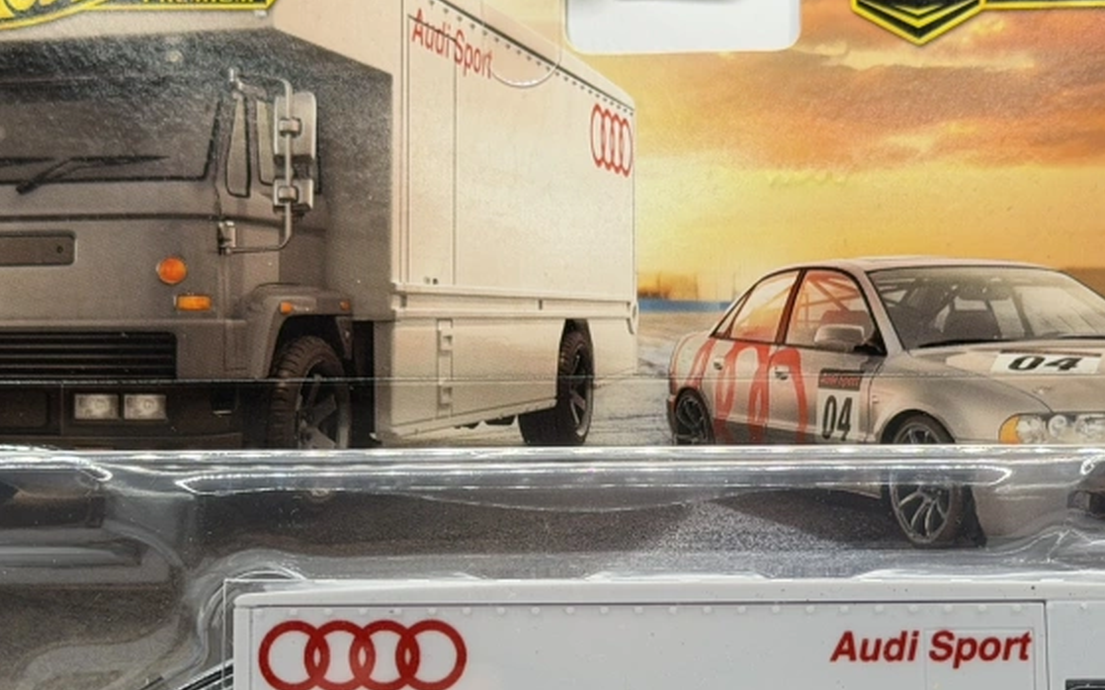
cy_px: 534
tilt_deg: +11.0
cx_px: 591
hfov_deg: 22.8
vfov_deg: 14.3
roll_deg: +0.1
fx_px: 2740
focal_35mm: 91
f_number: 1.78
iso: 64
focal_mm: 6.76
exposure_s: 1/153
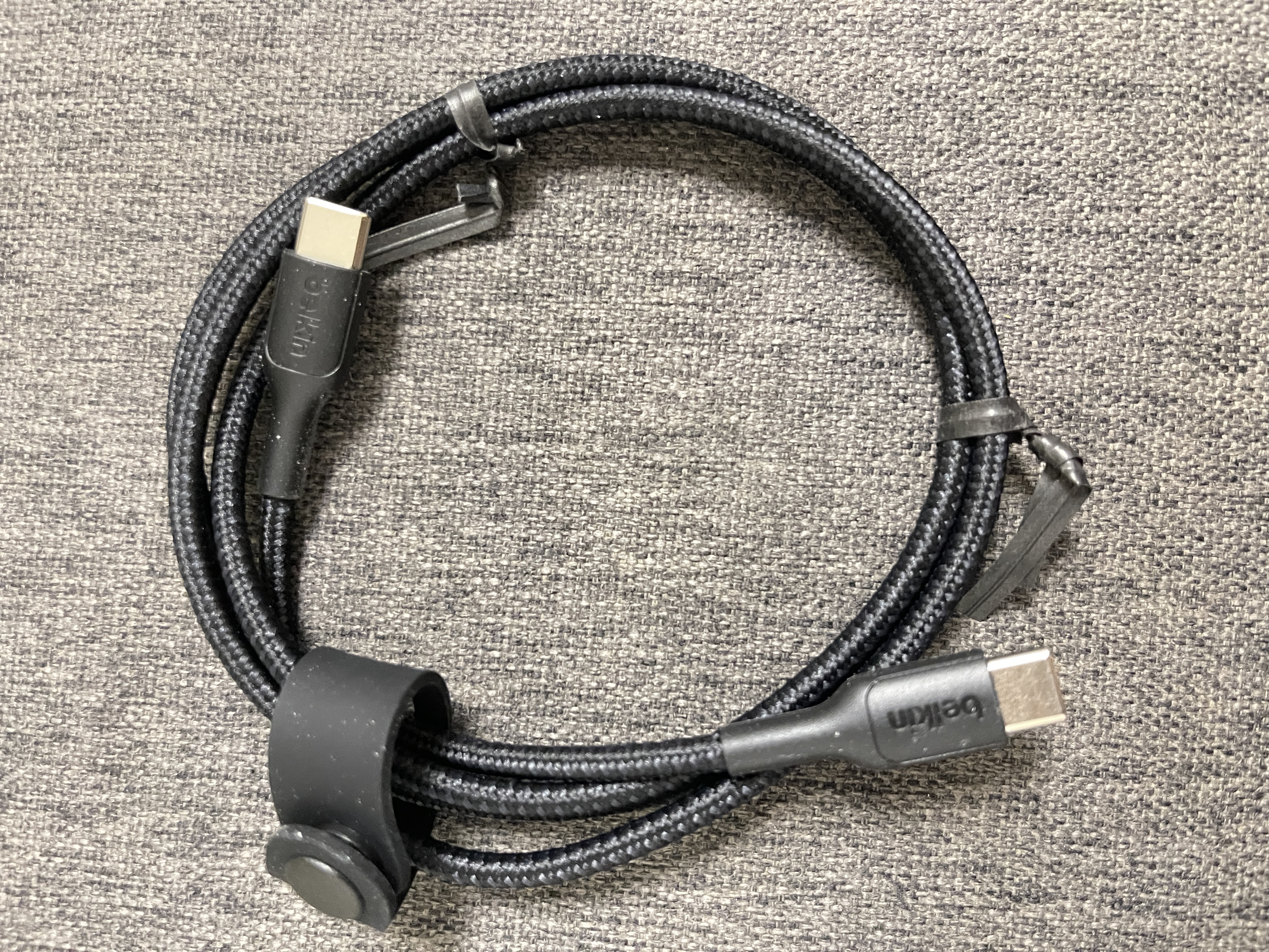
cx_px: 634
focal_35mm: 26
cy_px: 476
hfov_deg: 67.3
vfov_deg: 53.1
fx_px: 953
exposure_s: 1/30
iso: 1000
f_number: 1.6
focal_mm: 5.1
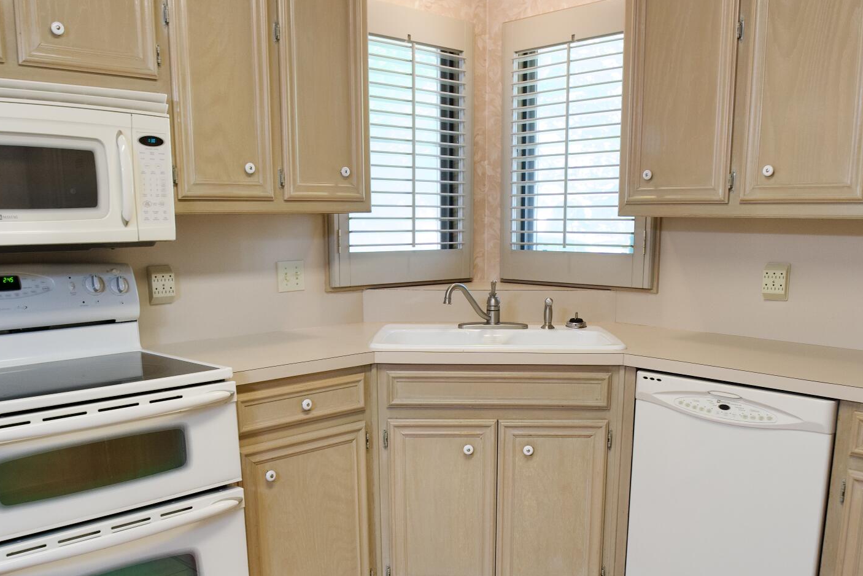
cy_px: 405
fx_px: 767
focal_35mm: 32
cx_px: 442
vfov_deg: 40.4
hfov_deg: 58.7
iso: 250
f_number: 2.8
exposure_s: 1/30
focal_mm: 10
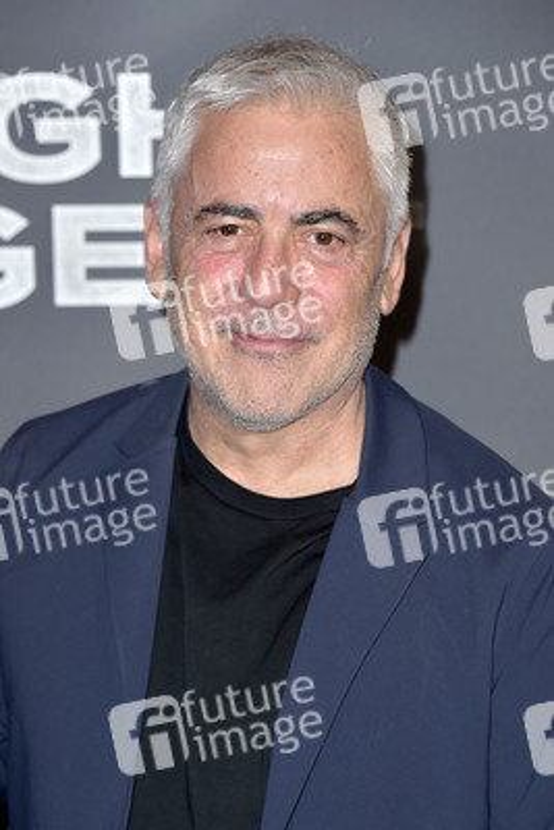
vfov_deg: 13.7
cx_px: 277
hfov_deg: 9.2
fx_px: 3459
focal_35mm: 150
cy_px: 415
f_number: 6.3
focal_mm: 150
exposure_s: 1/250
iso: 400
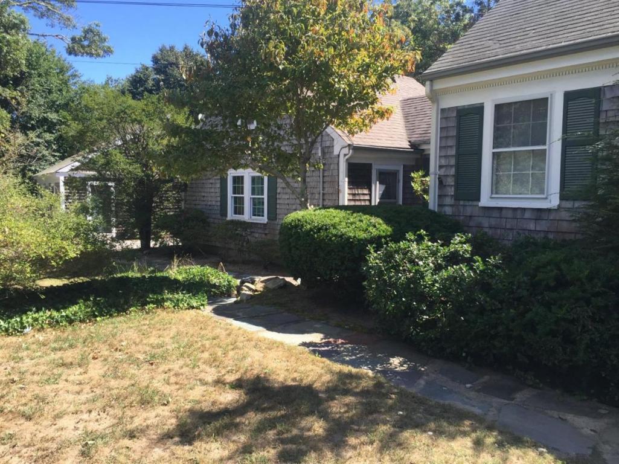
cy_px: 232
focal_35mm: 29
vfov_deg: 48.2
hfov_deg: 61.7
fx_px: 518
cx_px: 310
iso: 32
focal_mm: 4.15
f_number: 2.2
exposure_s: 1/628
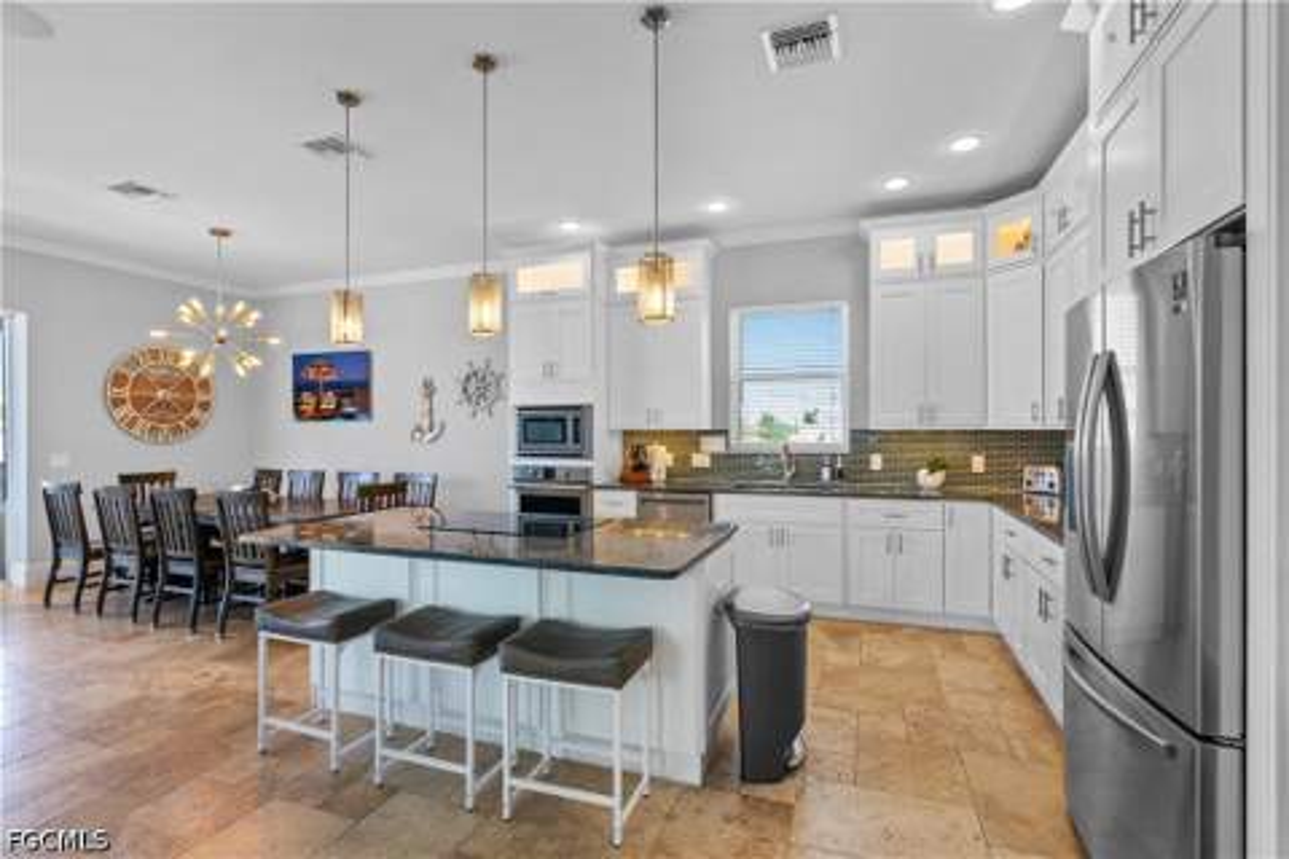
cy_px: 430
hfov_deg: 96.7
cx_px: 644
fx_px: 573
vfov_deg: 73.7
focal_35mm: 16
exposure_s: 1/50
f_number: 8
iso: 400
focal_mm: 16
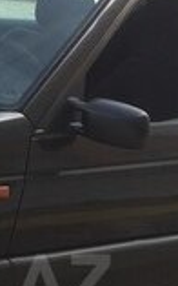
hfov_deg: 9.9
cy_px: 281
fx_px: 1002
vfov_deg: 15.9
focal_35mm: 129
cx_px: -74
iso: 32
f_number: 2.2
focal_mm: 4.15
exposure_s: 1/533
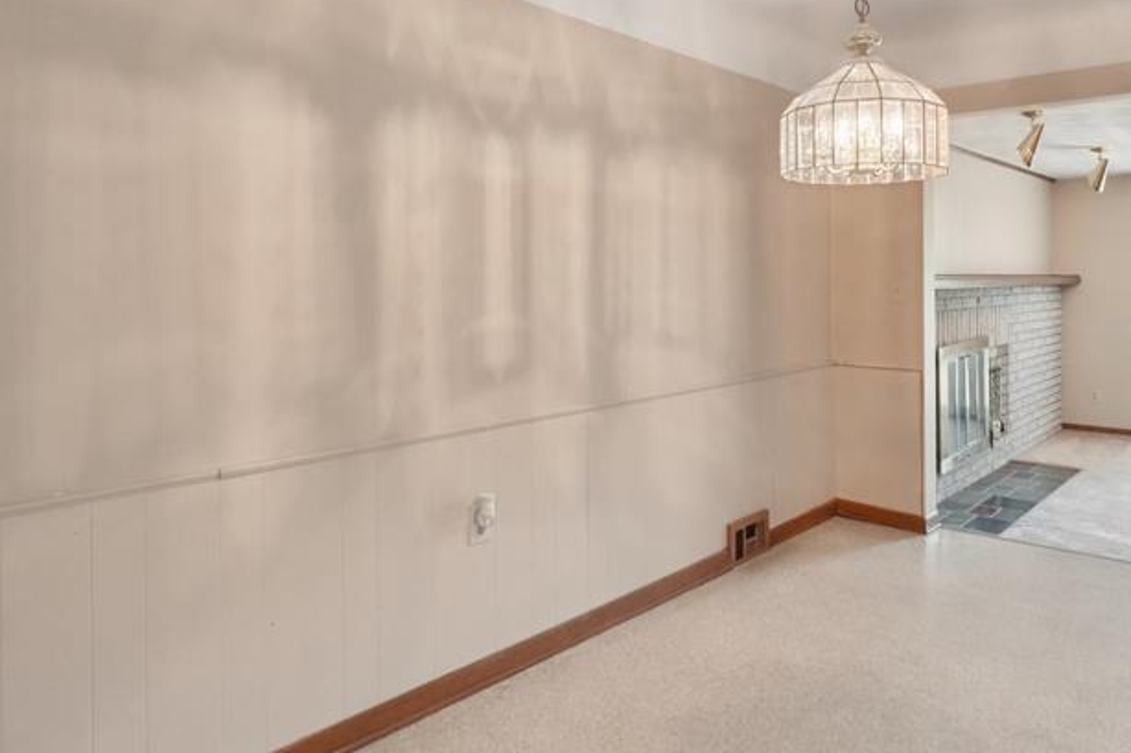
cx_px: 693
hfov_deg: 70.6
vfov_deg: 50.8
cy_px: 291
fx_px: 785
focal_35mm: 25
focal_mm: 10
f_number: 8
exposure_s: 1/30
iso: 1250
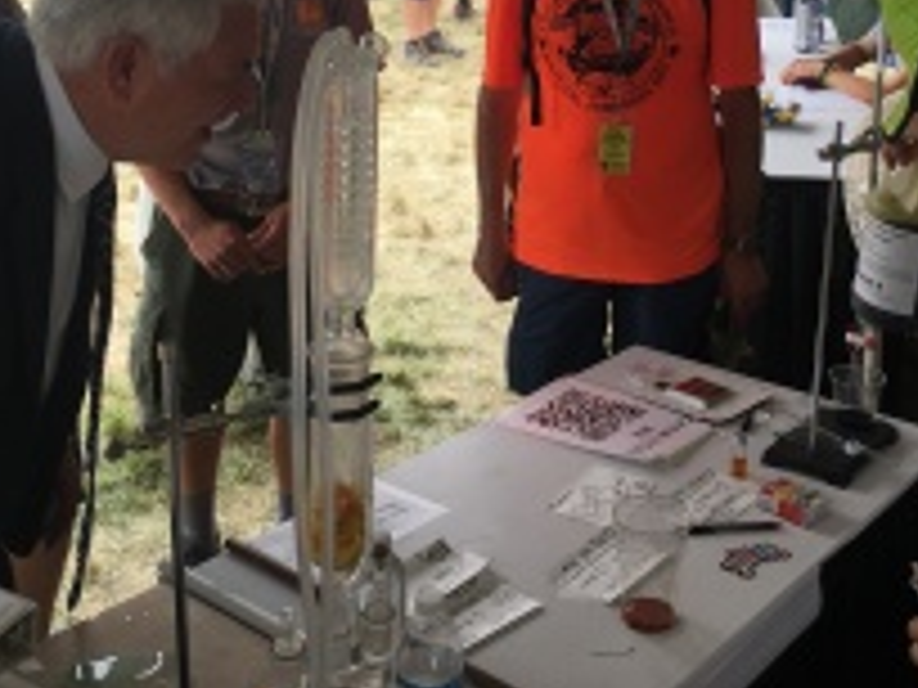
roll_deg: -3.7
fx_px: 1379
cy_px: 99
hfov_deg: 36.6
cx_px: 562
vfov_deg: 27.3
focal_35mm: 52
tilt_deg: -11.3
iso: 25
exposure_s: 1/192
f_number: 2.2
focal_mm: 4.15
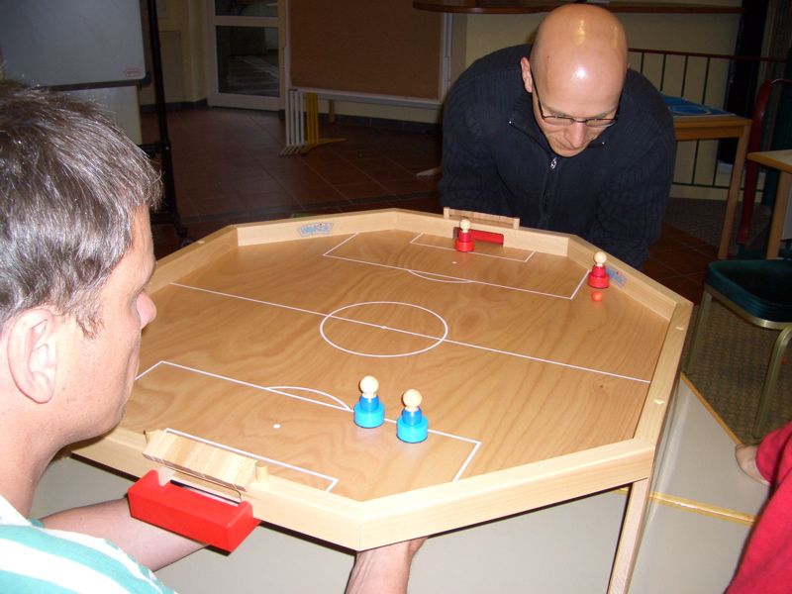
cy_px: 297
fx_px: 801
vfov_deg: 40.7
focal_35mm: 35
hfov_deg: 52.6
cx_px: 396
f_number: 2.6
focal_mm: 5.8
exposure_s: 1/60
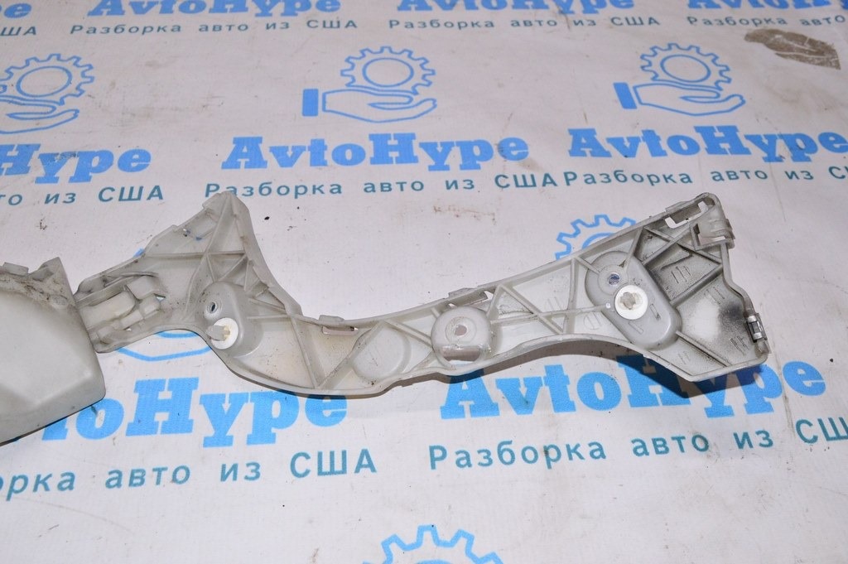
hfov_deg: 57.3
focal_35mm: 33
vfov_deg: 39.9
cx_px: 424
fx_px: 777
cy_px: 282
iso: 1600
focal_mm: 22
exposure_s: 1/200
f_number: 8
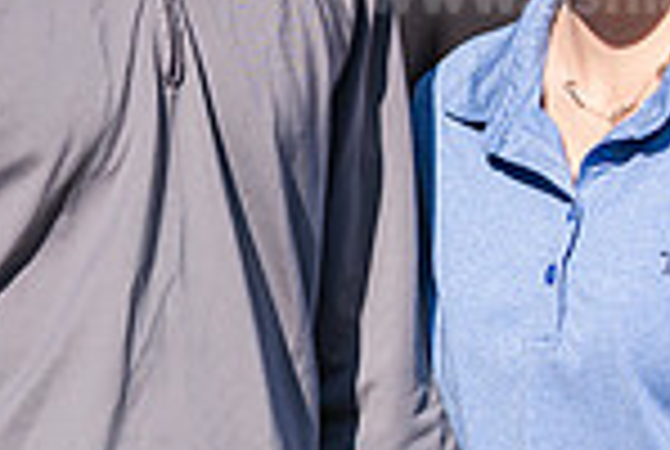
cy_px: 88
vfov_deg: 3.9
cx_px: 162
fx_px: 6527
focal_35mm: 350
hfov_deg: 5.9
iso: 100
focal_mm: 90
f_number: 3.2
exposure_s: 1/1000
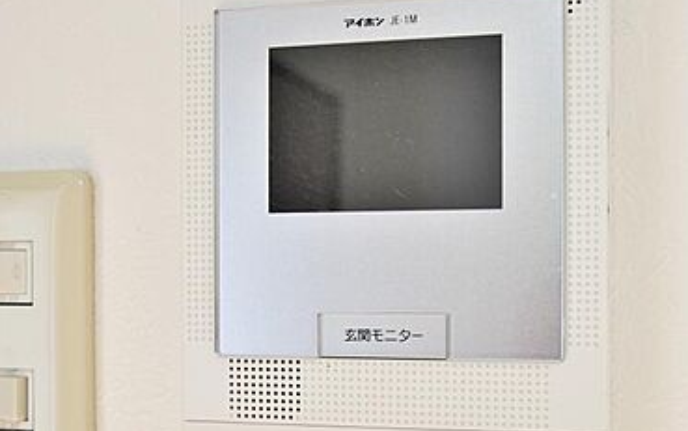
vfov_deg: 24.3
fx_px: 994
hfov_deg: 38.1
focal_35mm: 53
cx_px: 384
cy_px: 285
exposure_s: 1/40
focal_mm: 20
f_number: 4.5
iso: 100
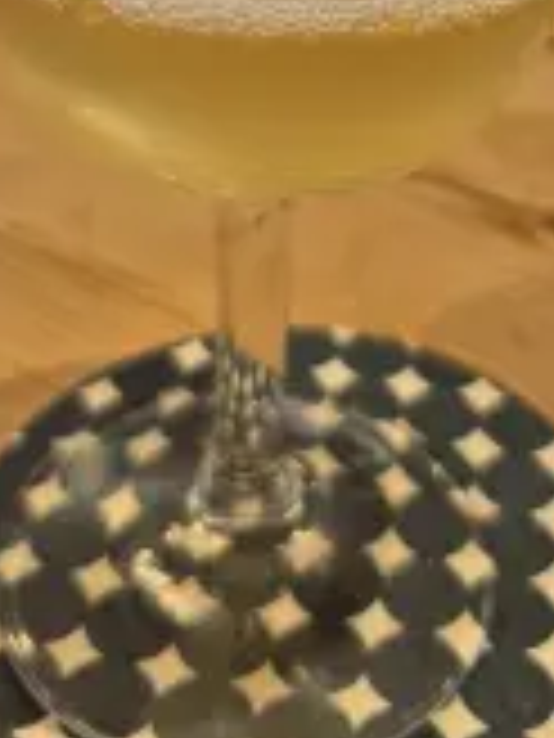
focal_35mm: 56
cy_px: -36
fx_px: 1195
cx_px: 293
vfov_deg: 31.2
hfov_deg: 26.1
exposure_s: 1/180
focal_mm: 5.4
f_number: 1.8
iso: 80
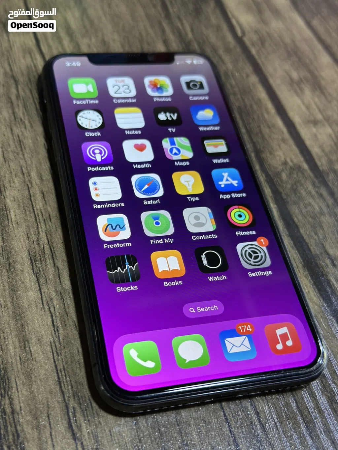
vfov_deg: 39.7
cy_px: 225
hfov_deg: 30.3
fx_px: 625
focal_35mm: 48
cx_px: 169
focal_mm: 6.86
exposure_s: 1/60
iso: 250
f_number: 1.78
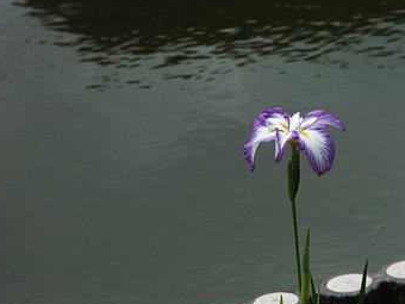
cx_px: 292
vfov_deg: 3.4
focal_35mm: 433
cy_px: 152
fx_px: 5066
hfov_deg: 4.6
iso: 400
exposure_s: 1/400
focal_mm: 200
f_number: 13
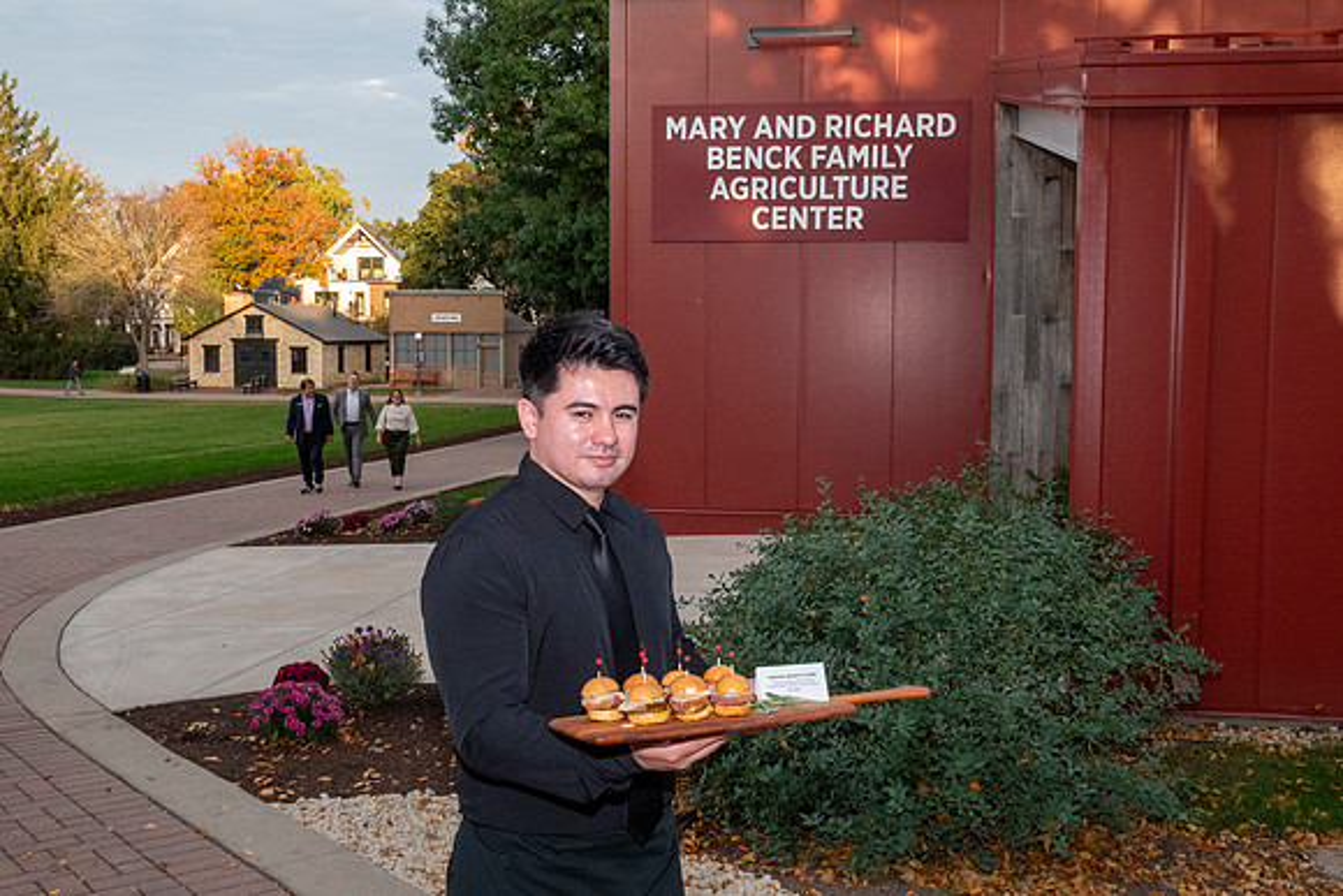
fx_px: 1381
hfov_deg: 51.9
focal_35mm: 37
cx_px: 672
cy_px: 448
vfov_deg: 36.0
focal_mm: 25
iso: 1600
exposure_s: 1/160
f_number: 16
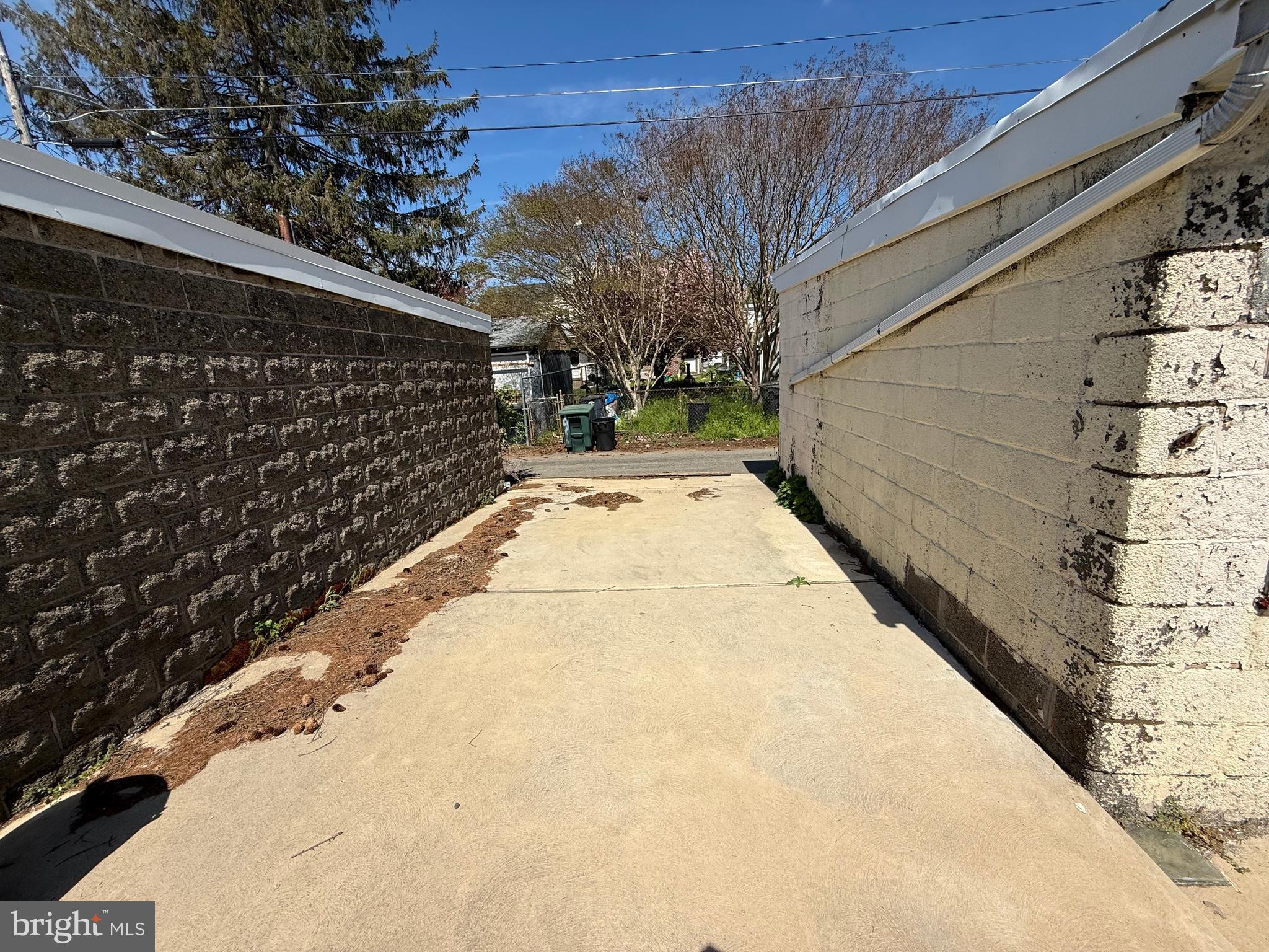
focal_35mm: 14
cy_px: 476
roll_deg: +2.6
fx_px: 513
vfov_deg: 85.7
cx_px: 634
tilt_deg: -9.8
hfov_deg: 102.1
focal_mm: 2.22
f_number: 2.2
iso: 50
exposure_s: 1/3125
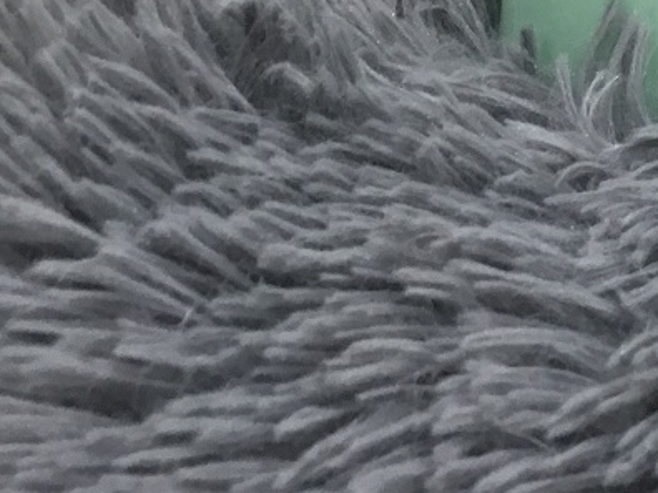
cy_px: -369
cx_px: 723
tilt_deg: -11.4
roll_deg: +1.3
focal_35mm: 94
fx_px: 1787
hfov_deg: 19.9
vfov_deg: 14.1
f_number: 2.4
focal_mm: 3.3
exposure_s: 1/33
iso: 100
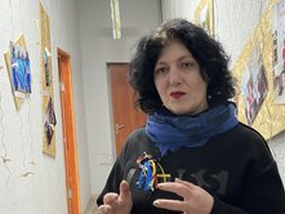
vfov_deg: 30.8
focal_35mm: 47
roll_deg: +1.8
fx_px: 387
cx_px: 222
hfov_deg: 39.1
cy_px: 131
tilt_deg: -6.6
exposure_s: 1/50
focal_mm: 4.2
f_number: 1.6
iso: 400
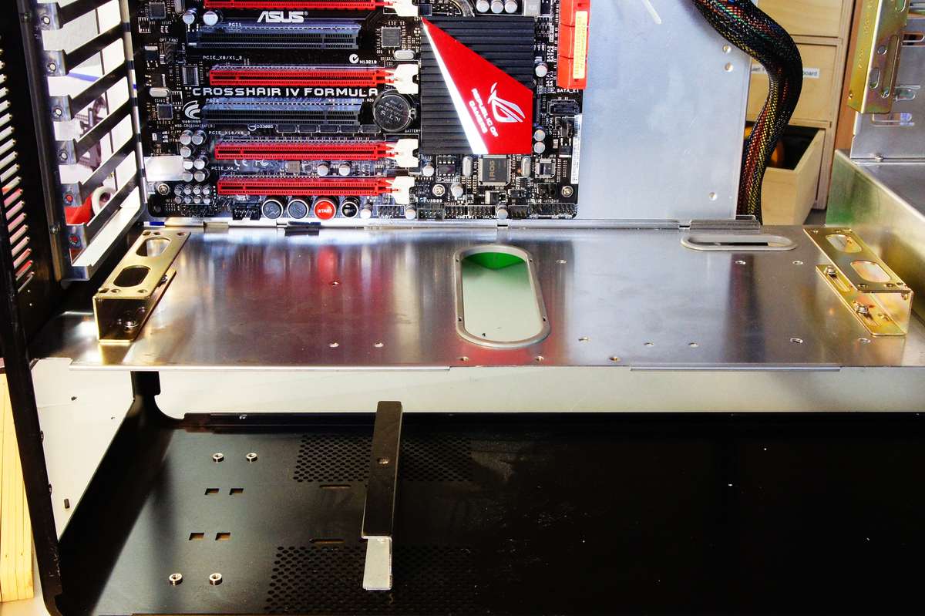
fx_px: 1156
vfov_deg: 29.8
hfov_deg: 43.6
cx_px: 462
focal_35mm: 45
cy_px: 308
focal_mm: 30
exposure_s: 1/10
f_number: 14
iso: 1600
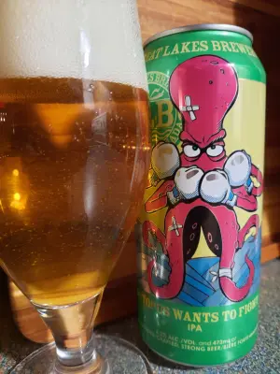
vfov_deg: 69.4
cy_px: 187
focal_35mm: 25
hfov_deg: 54.9
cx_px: 140
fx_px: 270
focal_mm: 4.6
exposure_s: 1/24
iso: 320
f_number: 2
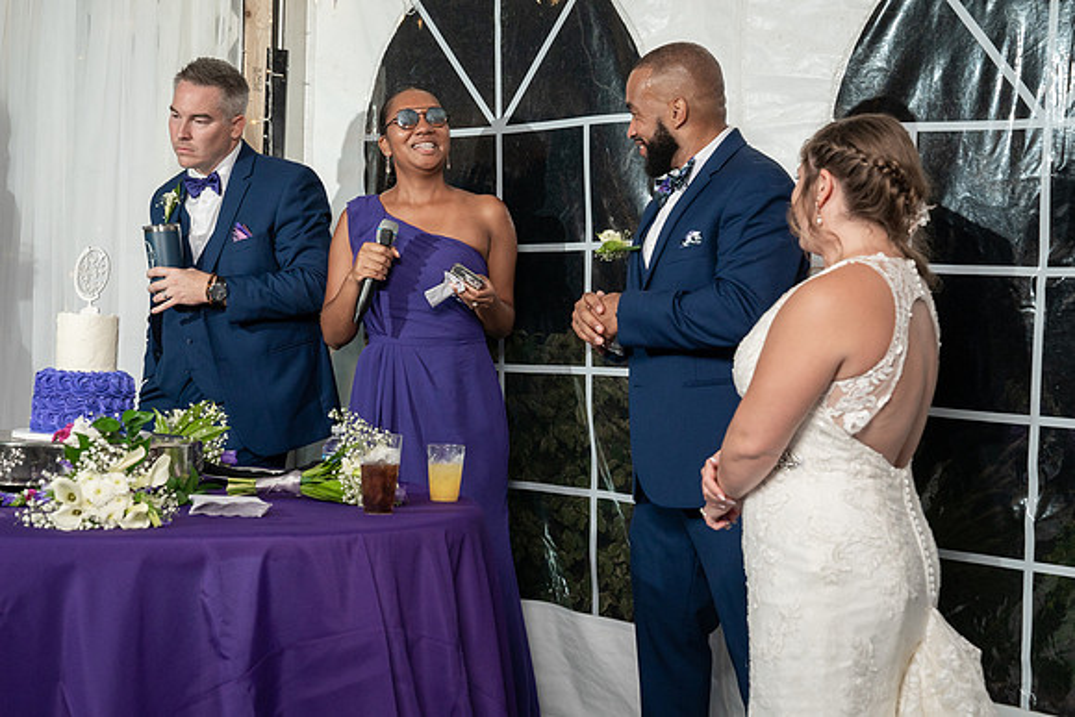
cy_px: 359
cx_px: 550
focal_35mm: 55
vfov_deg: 24.4
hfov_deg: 36.0
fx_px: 1656
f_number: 5.6
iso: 1600
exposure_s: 1/200
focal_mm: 51
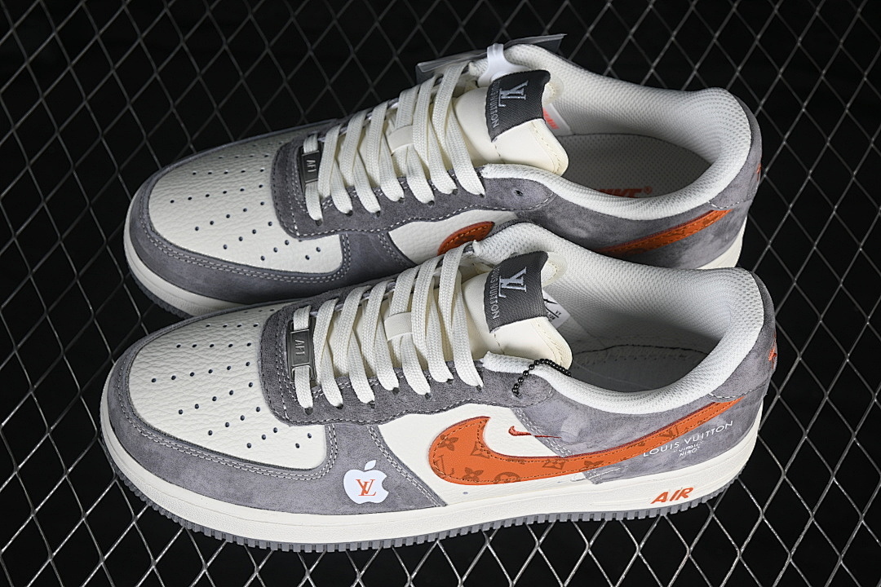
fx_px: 1835
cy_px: 294
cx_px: 440
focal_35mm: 75
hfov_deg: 27.0
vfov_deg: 18.2
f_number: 7.1
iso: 160
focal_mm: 50
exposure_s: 1/80
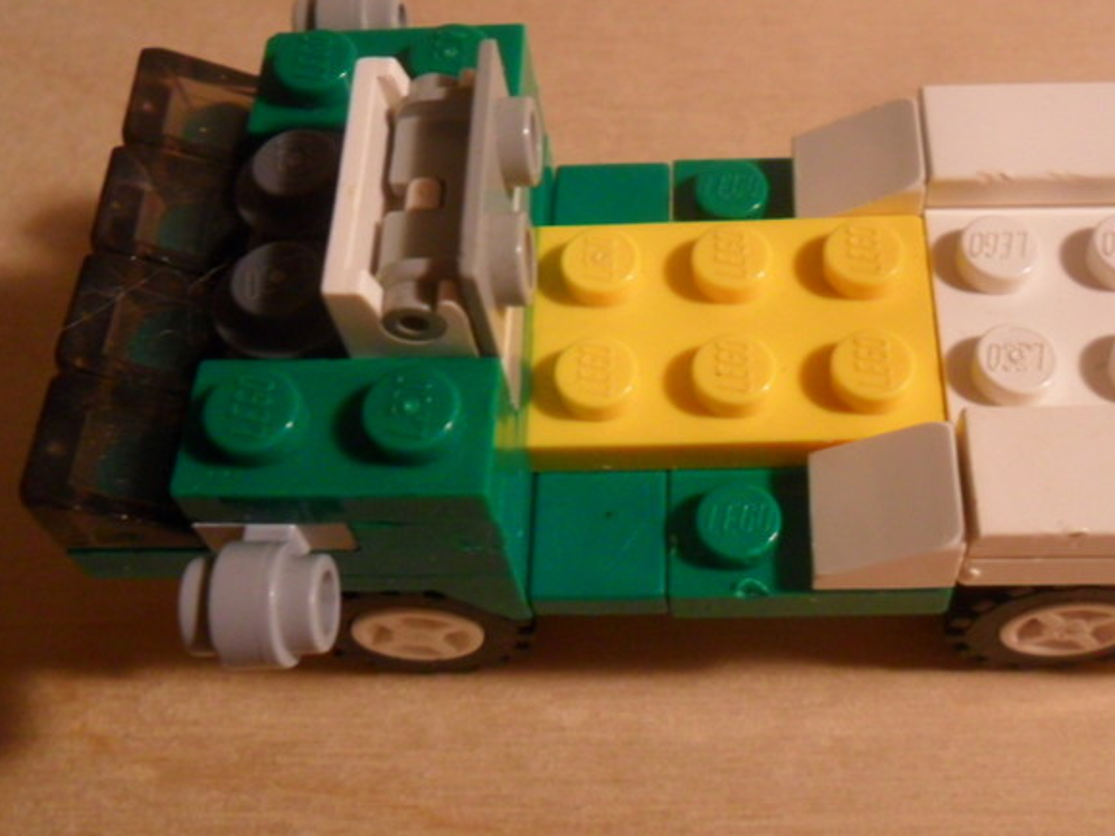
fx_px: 1353
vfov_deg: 34.3
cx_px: 672
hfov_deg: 44.6
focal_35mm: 42
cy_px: 377
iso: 200
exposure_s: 1/10
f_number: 3.5
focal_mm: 4.9
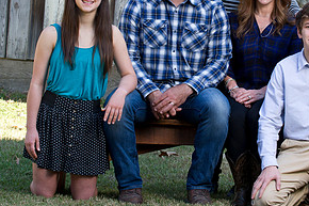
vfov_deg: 8.0
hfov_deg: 11.9
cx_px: 202
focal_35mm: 172
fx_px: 1475
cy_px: 37
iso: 400
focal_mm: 86
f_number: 6.3
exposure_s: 1/125
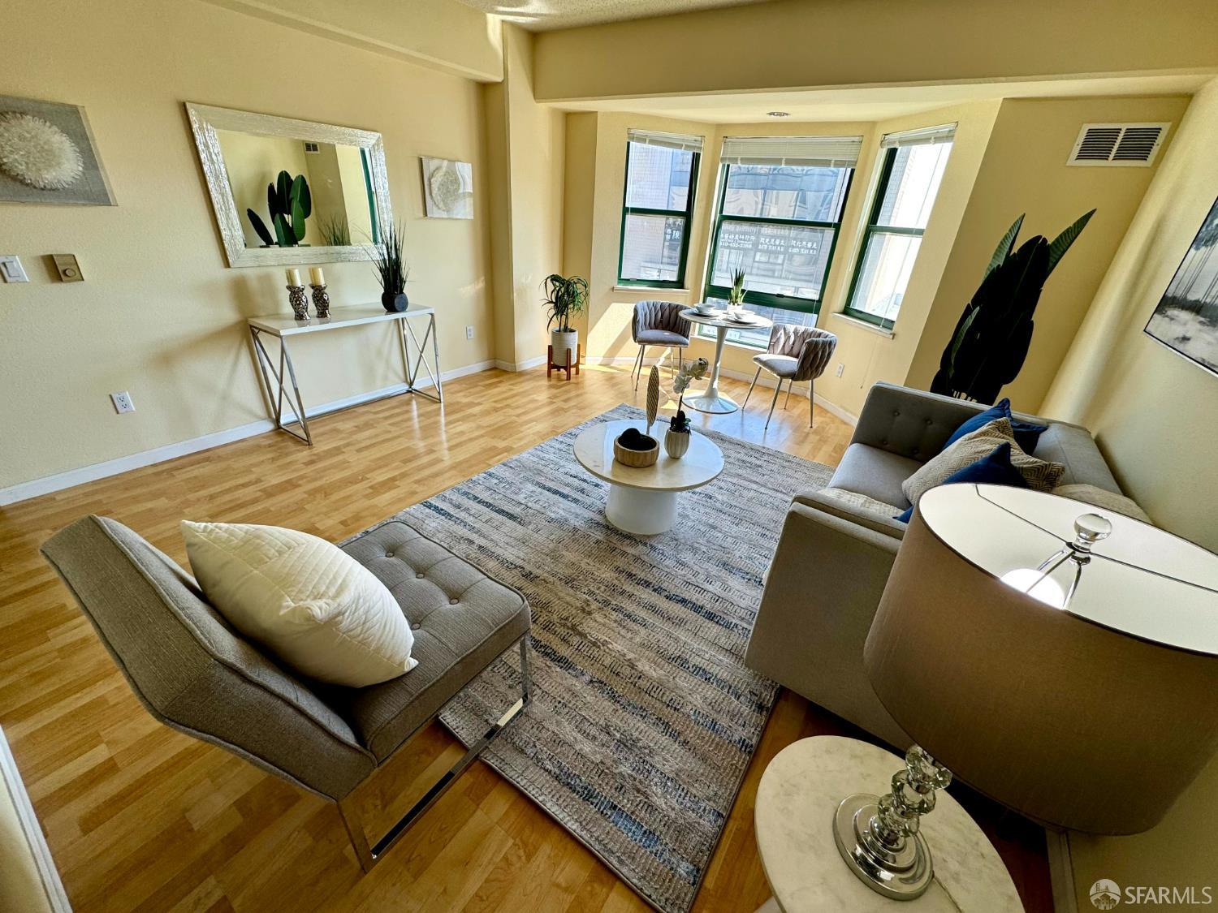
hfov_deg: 102.1
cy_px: 456
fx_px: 493
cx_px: 609
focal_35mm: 14
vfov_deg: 85.7
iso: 40
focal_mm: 2.22
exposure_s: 1/135
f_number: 2.2
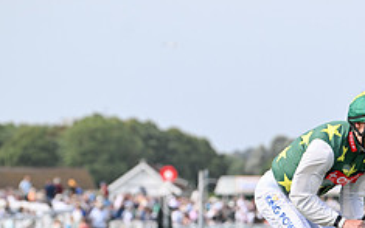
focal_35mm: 377
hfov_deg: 5.6
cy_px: 292
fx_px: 3751
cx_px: 362
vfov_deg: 3.5
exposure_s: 1/2000
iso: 400
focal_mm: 150
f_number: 4.5
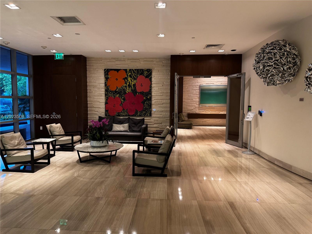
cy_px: 117
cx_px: 156
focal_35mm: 24
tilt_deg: -3.7
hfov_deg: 71.6
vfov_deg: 56.8
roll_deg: -0.8
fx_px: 216
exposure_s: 1/60
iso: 320
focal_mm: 6.76
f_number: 1.78
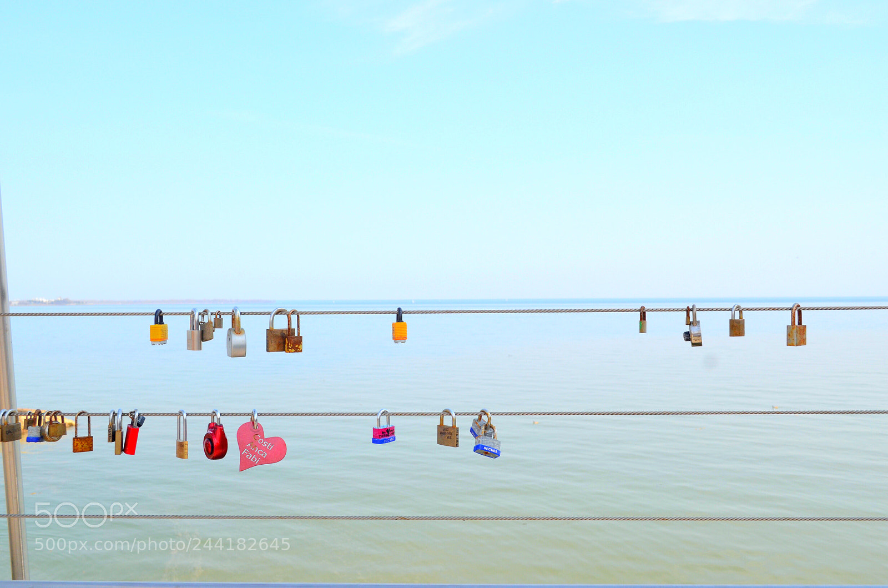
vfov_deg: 36.7
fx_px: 886
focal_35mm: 36
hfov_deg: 53.2
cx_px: 444
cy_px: 294
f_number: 5.6
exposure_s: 1/125
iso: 320
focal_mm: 24
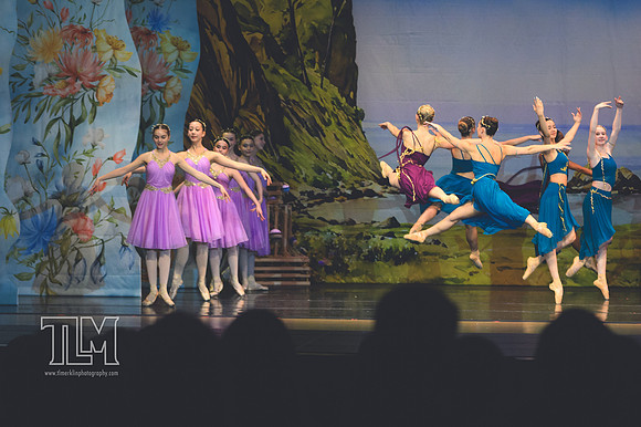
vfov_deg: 8.5
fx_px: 2883
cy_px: 277
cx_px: 388
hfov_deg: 12.7
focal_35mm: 162
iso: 2000
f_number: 2.8
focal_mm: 82
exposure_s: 1/500
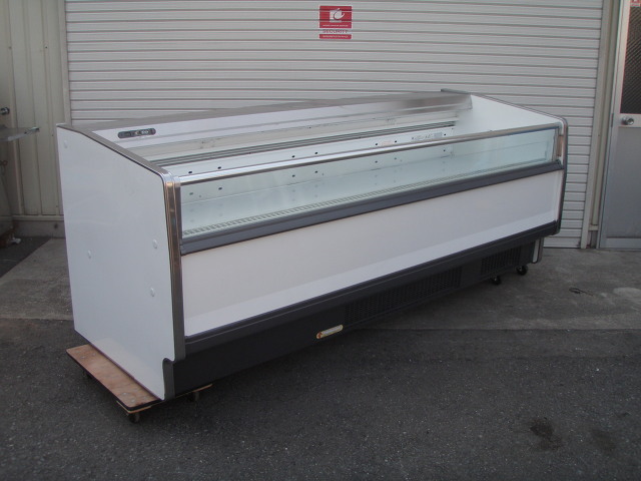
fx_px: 704
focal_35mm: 38
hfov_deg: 49.0
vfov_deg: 37.7
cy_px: 240
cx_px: 320
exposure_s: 1/320
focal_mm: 6.7
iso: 80
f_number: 3.5
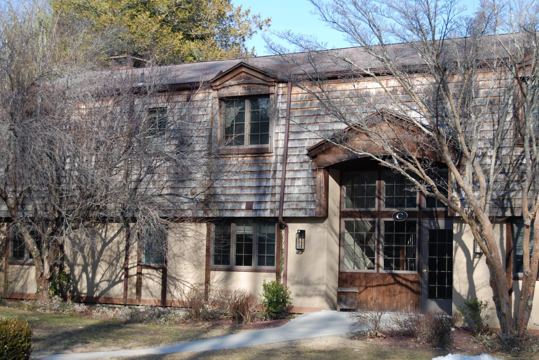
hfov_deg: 29.2
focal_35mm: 69
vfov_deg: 19.8
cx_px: 270
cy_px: 180
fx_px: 1034
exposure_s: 1/125
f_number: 5.6
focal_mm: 46
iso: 100
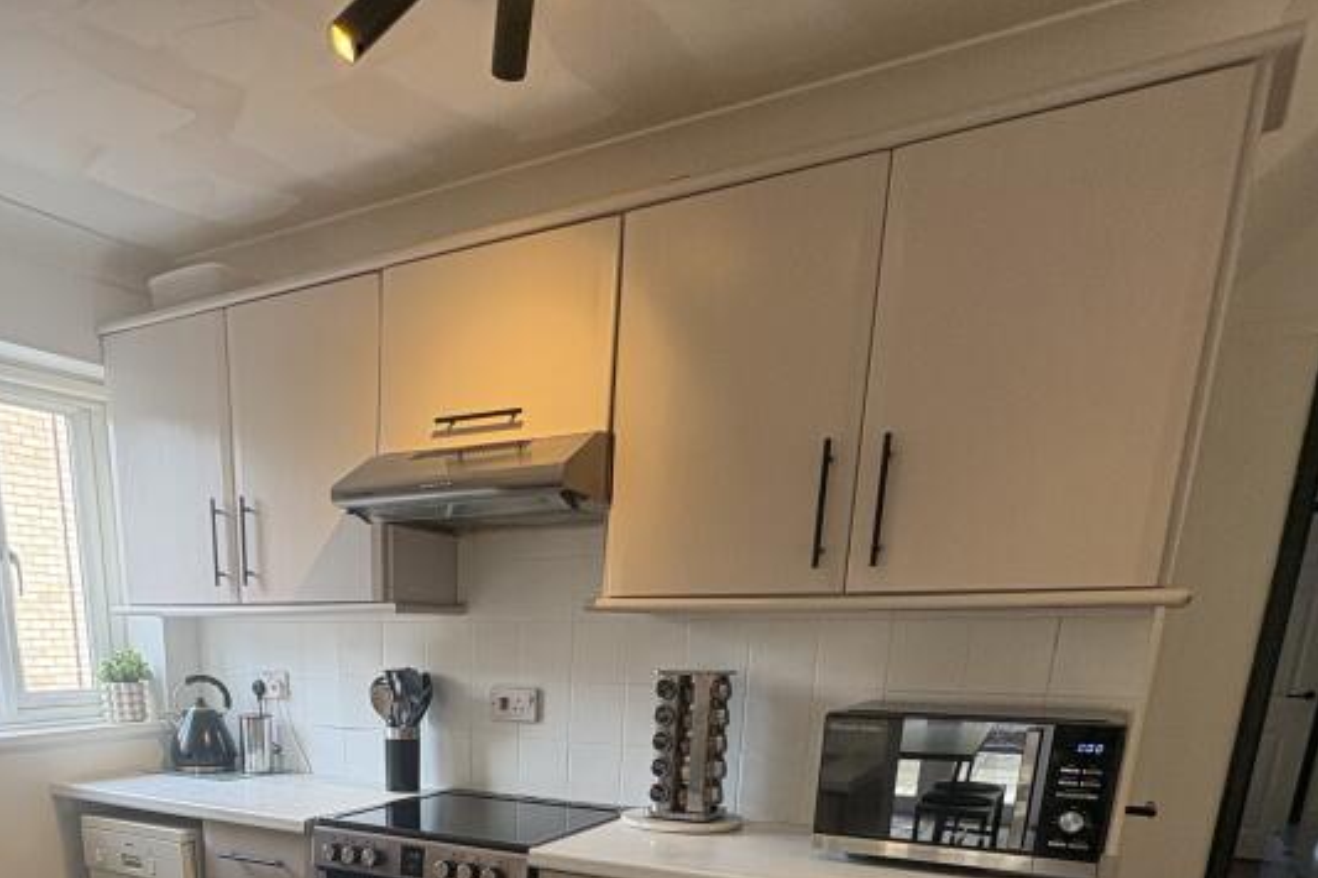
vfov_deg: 39.1
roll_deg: -0.2
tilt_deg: -17.2
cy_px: 940
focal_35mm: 28
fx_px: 1025
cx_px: 453
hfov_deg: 64.0
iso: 160
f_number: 2.2
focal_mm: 2.22
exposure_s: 1/99
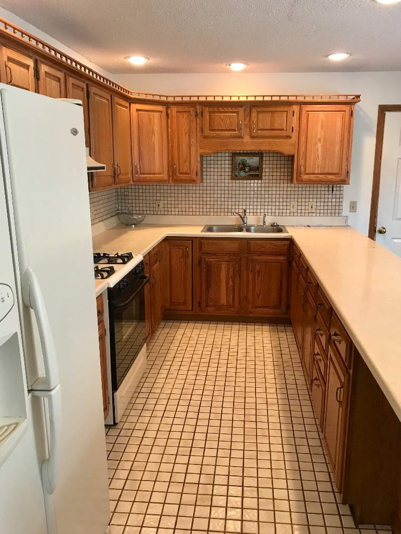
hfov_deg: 48.2
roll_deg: -0.6
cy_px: 266
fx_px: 448
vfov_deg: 61.7
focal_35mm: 29
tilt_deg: -11.3
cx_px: 205
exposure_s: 1/24
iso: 40
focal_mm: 3.99
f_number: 1.8
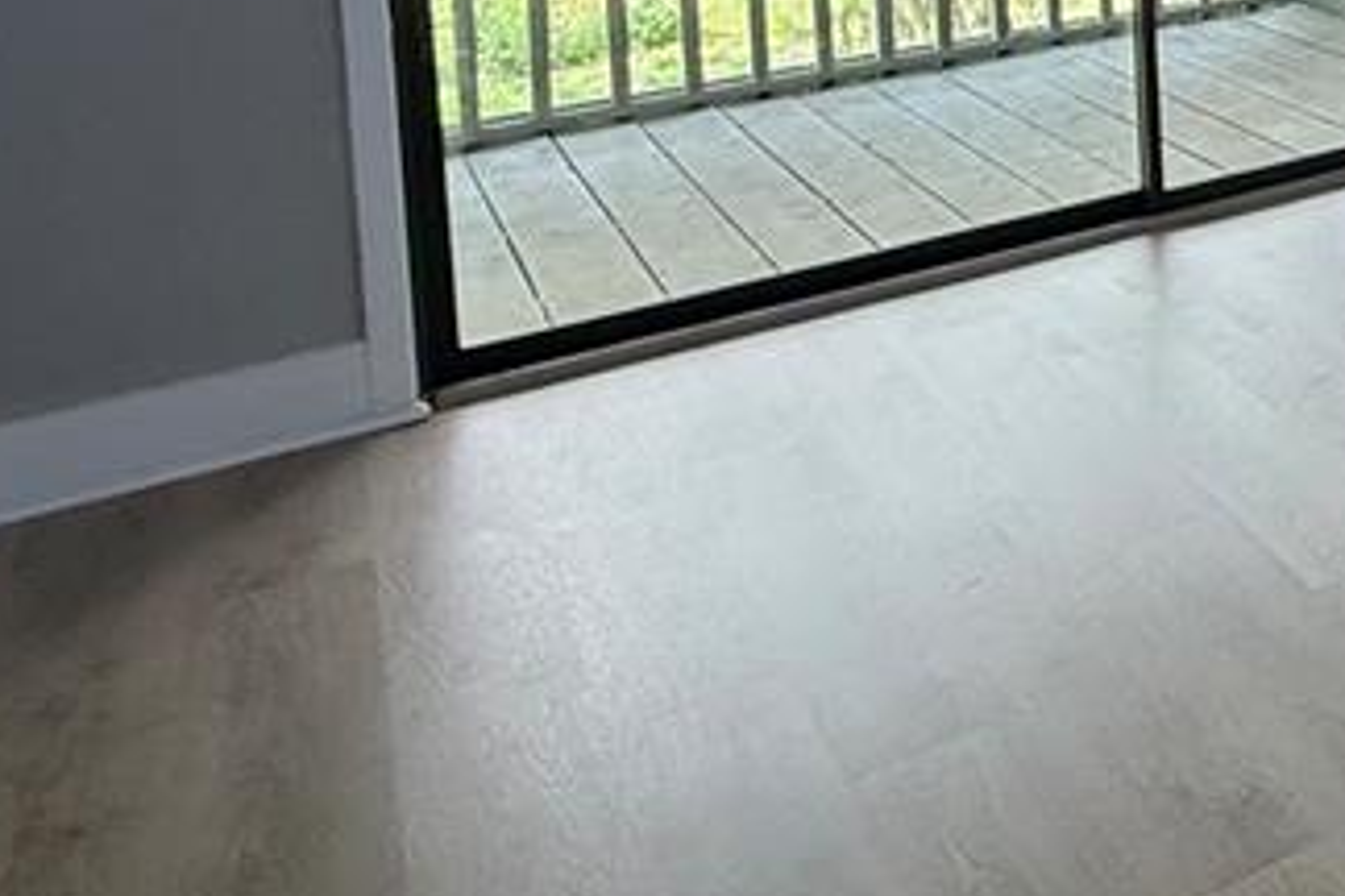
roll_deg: +0.9
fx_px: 1718
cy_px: -270
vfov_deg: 25.2
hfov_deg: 28.4
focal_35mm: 46
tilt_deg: -4.2
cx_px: 2005
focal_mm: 2.22
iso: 160
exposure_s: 1/120
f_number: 2.2
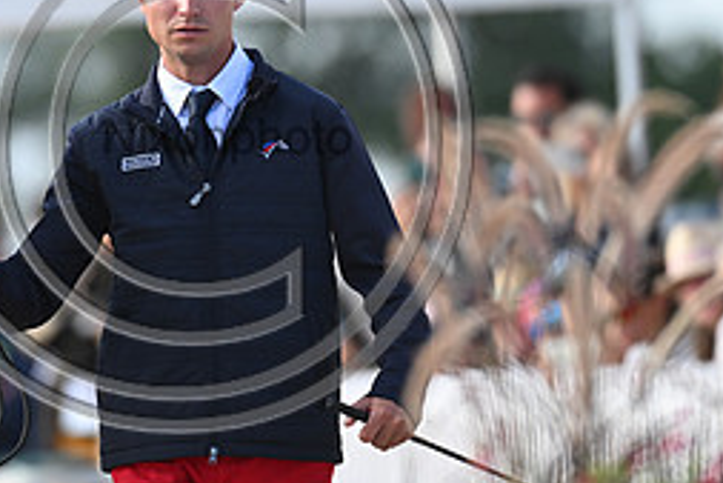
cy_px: 99
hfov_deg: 2.2
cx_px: 146
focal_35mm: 917
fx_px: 18426
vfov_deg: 1.5
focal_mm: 400
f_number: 5
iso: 900
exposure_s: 1/1600
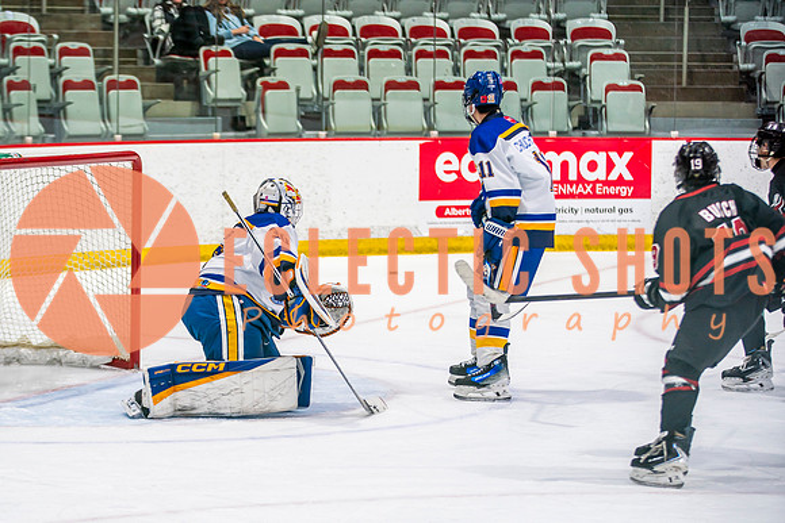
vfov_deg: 9.7
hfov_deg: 14.5
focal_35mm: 141
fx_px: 3079
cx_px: 258
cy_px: 332
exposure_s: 1/640
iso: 500
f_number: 2.8
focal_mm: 105
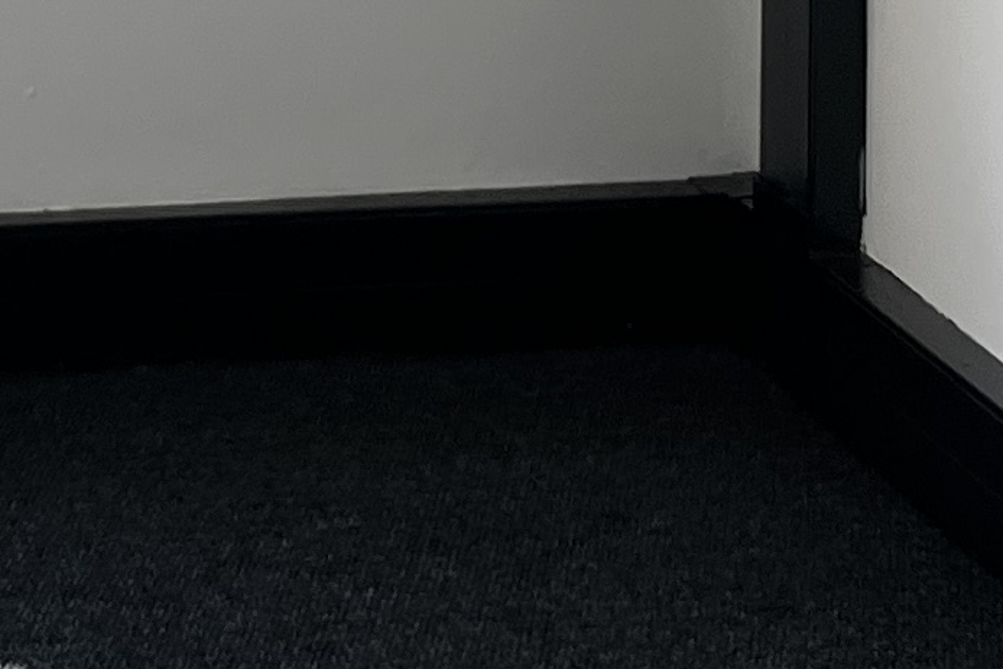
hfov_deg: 12.9
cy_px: -636
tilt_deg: -6.2
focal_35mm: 157
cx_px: -58
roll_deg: -0.5
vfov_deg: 8.3
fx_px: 4375
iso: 40
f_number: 1.6
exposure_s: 1/203
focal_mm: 5.1
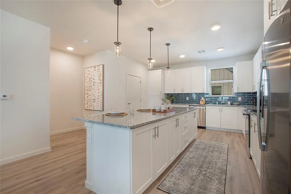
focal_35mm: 15
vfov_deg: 77.3
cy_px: 97
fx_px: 121
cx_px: 146
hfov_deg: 100.4
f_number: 5.6
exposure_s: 1/320
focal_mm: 10
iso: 100
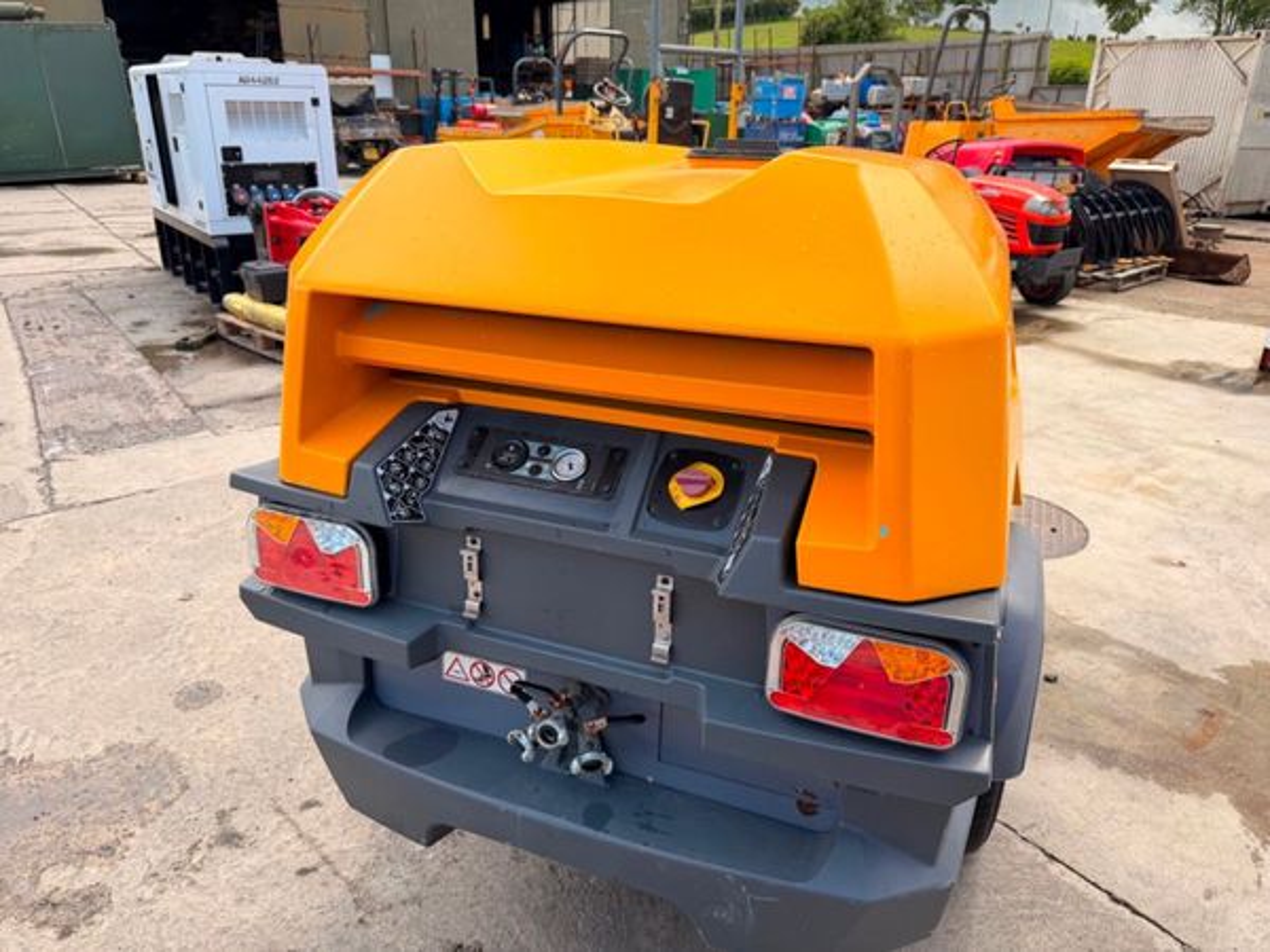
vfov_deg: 56.8
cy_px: 476
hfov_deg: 71.6
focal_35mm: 24
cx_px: 635
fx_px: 881
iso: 100
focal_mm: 6.76
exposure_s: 1/878
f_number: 1.78
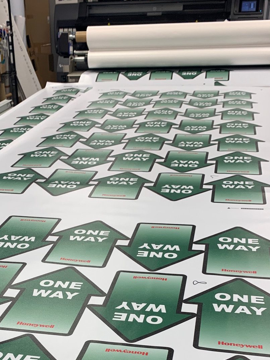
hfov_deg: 29.4
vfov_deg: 36.4
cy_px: 326
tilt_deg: -31.9
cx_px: 87
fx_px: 510
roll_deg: +0.8
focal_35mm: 49
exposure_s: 1/120
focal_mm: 4.25
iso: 64
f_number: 1.8
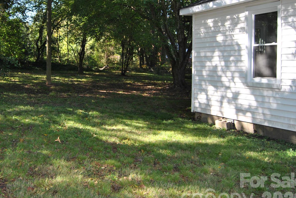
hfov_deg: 48.5
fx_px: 321
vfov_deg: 34.0
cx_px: 93
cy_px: 71
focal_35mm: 39
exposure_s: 1/160
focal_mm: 18
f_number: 3.5
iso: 100
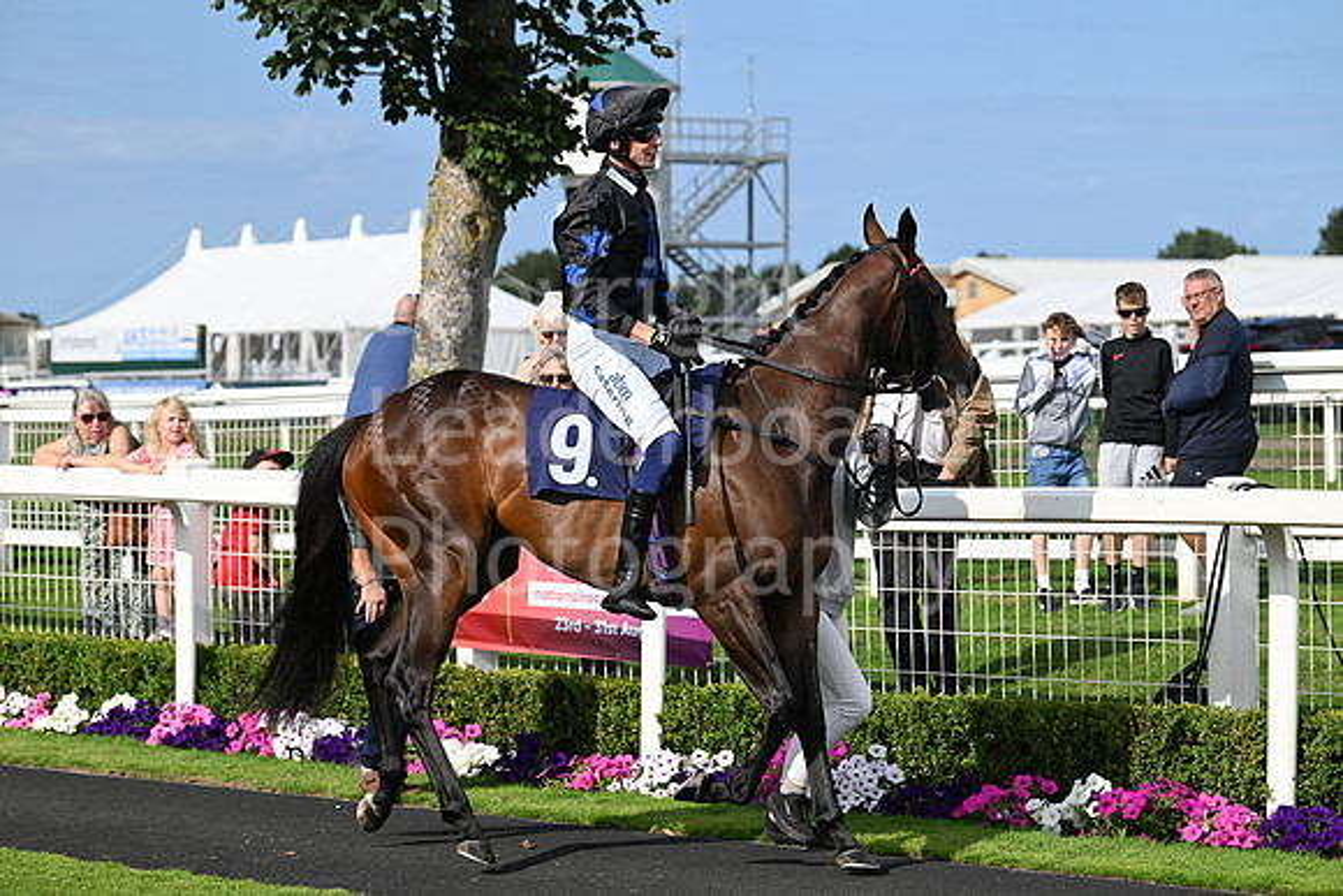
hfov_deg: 19.5
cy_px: 448
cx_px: 672
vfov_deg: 13.0
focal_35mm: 105
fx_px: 3918
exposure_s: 1/4000
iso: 500
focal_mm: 105
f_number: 5
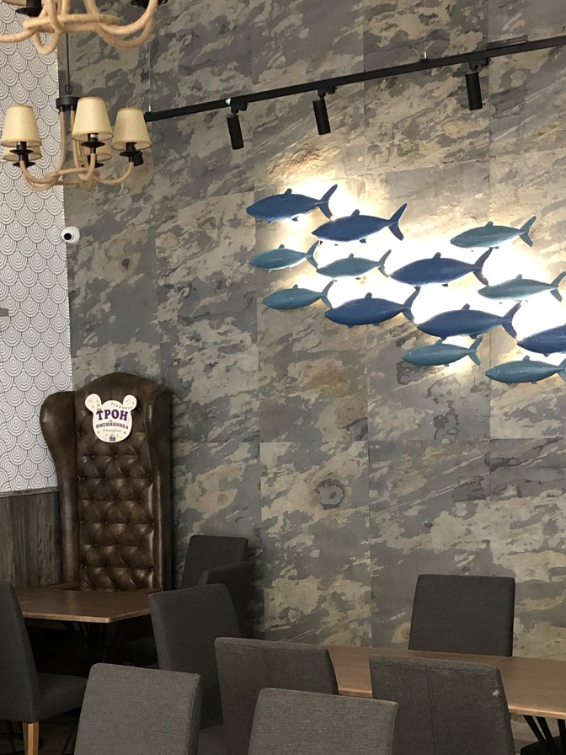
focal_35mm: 64
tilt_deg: -7.4
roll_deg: +2.9
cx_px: 168
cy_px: 592
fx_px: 1395
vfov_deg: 29.6
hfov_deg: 22.8
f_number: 1.8
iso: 100
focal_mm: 4
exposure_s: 1/17
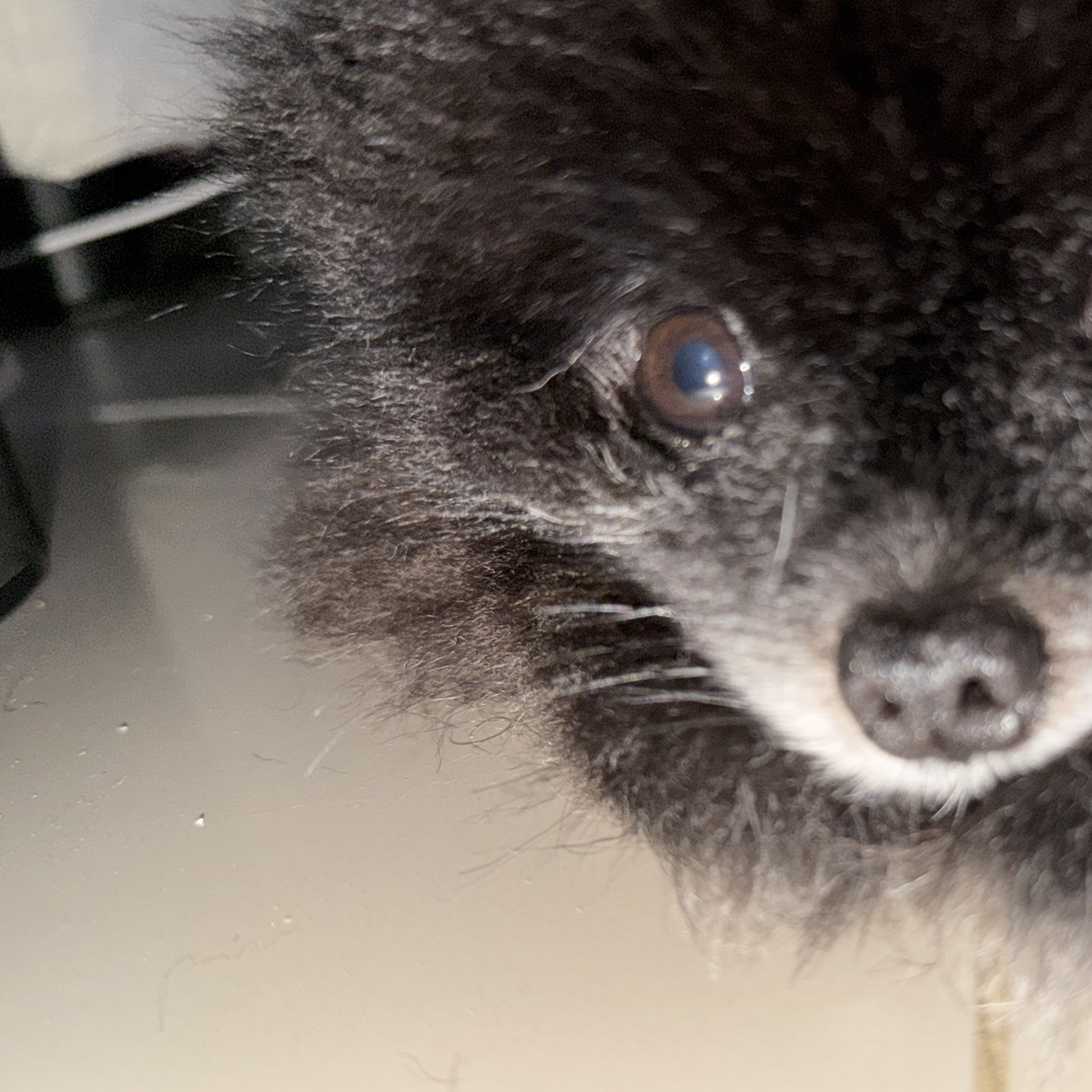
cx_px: 857
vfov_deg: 46.0
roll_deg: +8.2
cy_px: 587
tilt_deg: -24.4
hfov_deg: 44.1
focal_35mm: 36
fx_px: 1285
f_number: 1.78
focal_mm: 6.76
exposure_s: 1/4
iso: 50
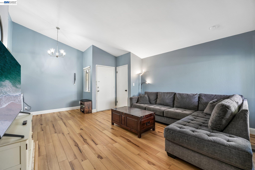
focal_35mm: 14
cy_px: 85
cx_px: 128
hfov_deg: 104.3
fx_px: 99
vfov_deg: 81.2
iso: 640
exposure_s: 1/20
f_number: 8
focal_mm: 14
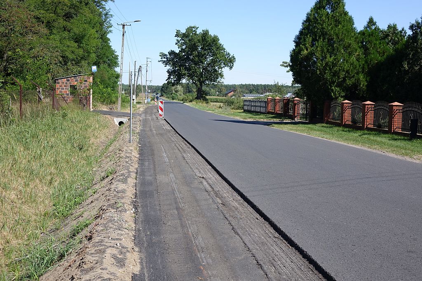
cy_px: 140
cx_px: 211
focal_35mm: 49
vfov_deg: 27.5
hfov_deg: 40.3
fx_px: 574
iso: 125
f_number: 4
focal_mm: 17.83
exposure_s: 1/640
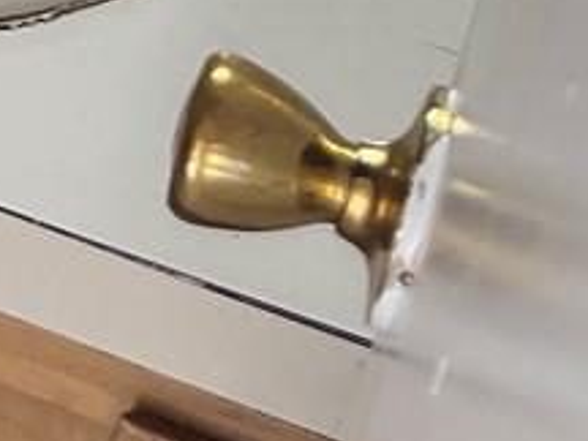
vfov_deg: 6.9
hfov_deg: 7.8
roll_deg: -3.6
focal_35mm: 193
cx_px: -1568
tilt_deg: -19.2
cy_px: -868
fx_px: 3278
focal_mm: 5.1
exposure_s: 1/121
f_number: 1.6
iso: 125
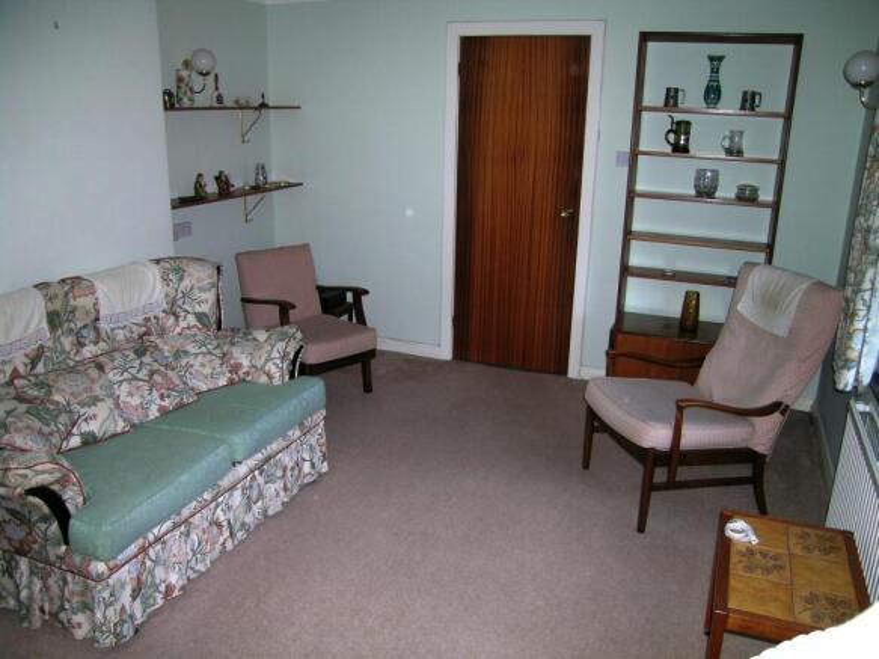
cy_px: 330
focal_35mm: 28
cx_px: 440
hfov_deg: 63.5
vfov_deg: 49.7
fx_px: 711
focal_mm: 5.8
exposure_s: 1/60.1
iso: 50
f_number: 2.8
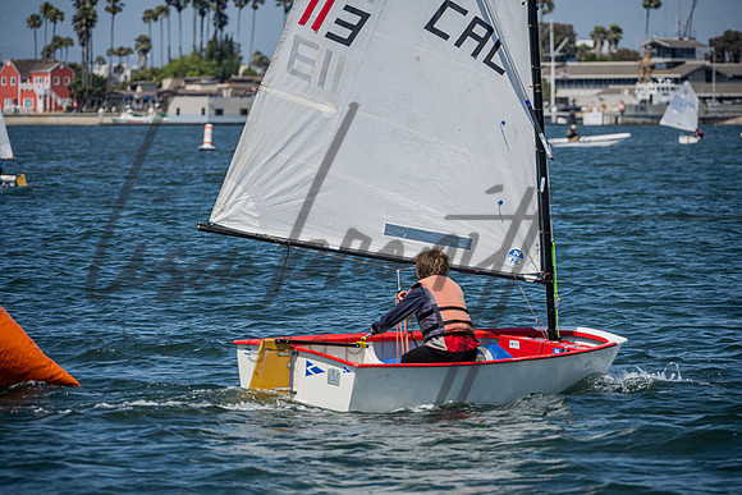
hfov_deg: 7.9
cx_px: 371
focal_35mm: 260
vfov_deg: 5.3
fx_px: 5360
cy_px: 248
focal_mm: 260
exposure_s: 1/1000
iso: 250
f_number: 8
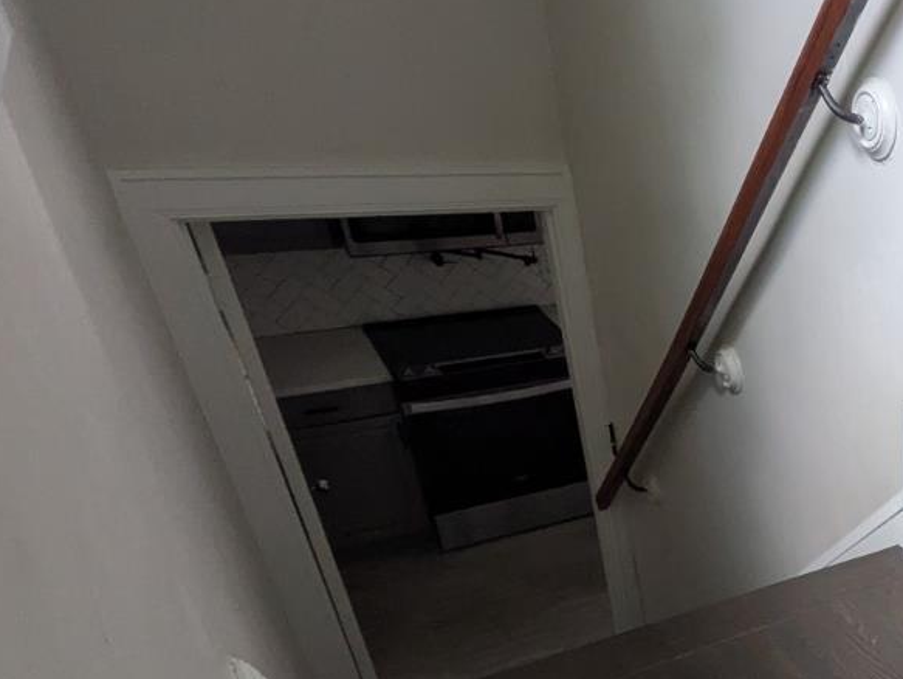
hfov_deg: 38.4
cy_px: 515
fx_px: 940
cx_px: 1078
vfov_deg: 38.6
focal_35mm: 36
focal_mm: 1.85
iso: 231
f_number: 2.2
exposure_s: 1/52.7
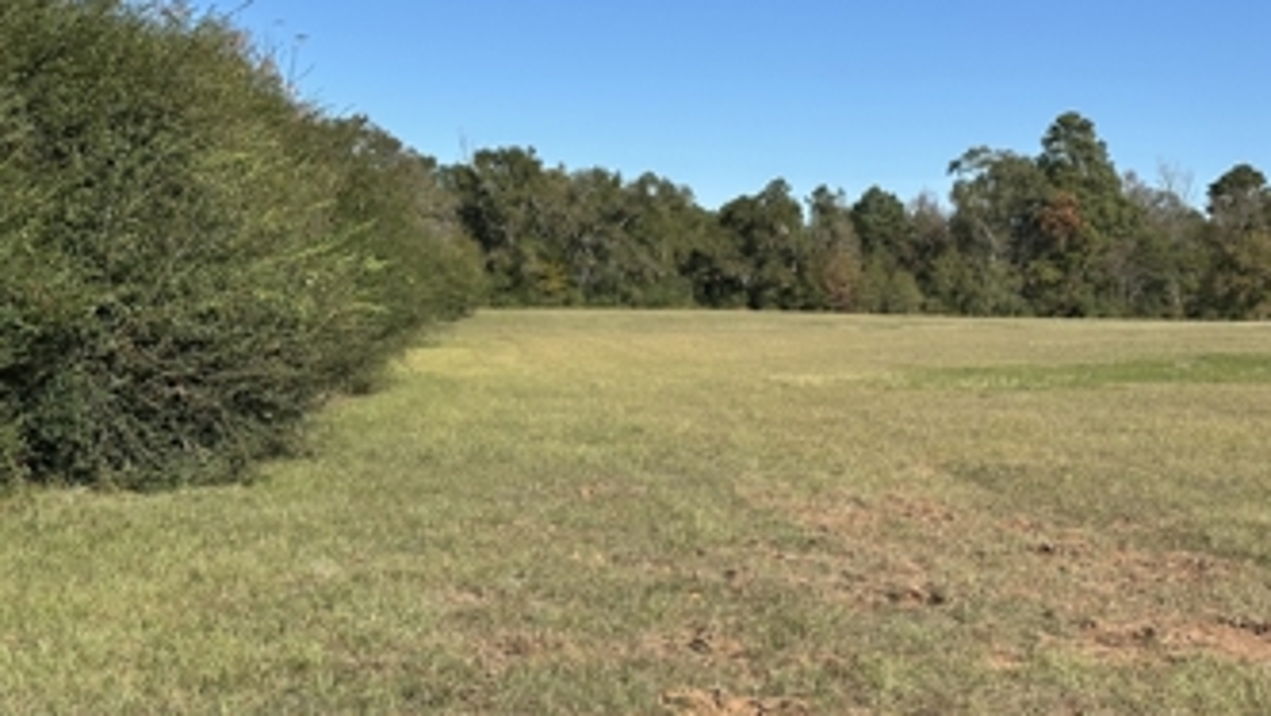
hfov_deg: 33.3
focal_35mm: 63
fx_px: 2124
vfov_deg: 19.1
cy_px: 299
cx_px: 567
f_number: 1.78
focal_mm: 6.86
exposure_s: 1/4016
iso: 64
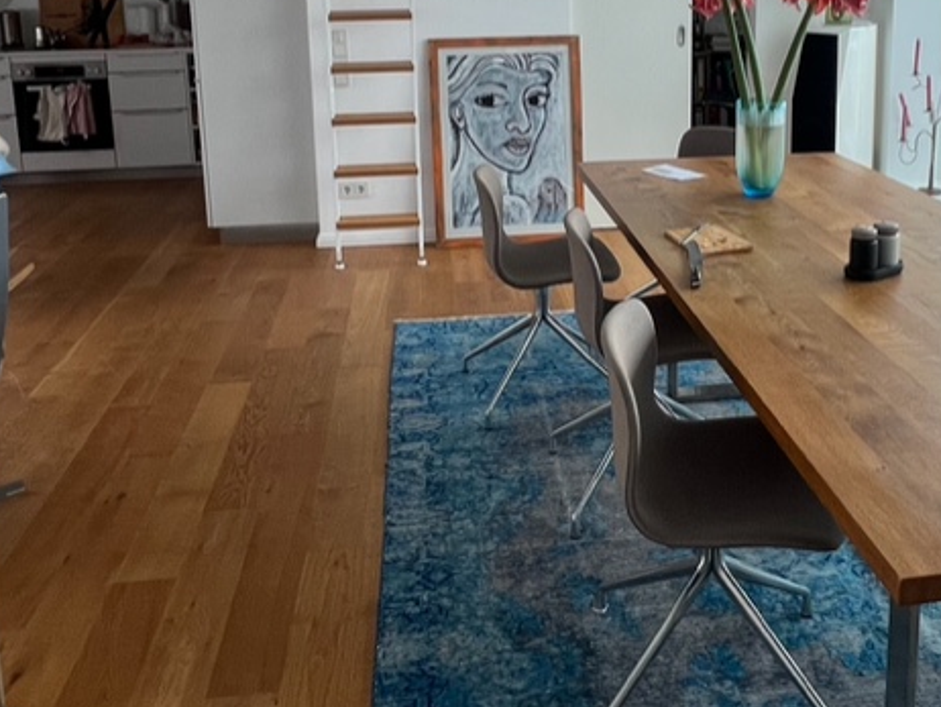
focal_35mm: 36
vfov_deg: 38.1
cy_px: 132
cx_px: 560
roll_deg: +1.1
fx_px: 979
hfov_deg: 51.0
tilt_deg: -11.2
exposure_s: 1/99
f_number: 1.8
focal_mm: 1.57
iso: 80
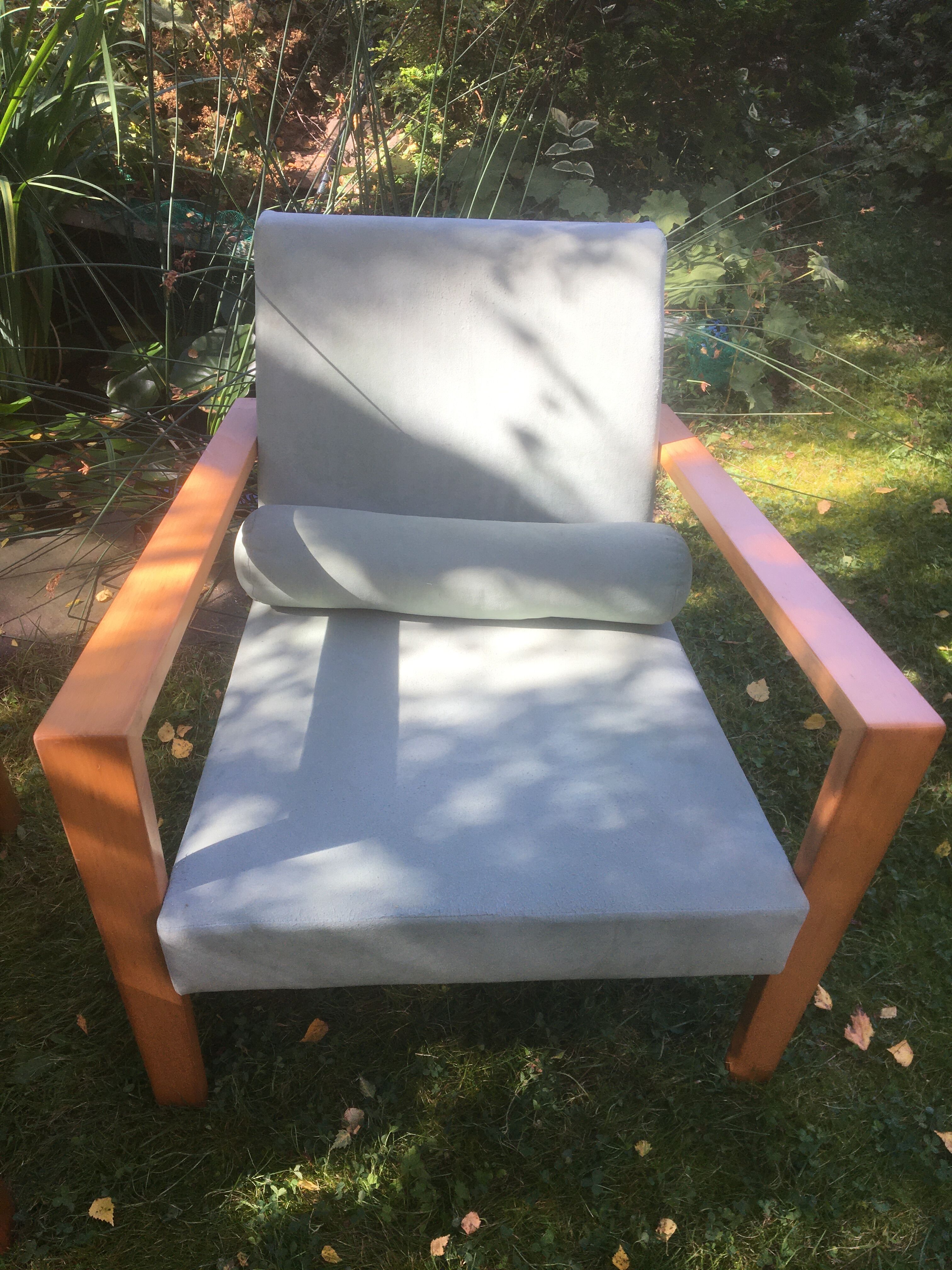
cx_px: 476
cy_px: 635
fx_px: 1063
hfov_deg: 48.2
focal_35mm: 29
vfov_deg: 61.7
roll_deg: -4.3
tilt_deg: -38.2
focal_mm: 4.15
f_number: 2.2
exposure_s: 1/265
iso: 25
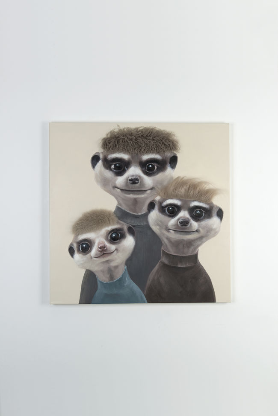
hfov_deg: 33.4
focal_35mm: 40
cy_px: 208
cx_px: 139
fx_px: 463
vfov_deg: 48.5
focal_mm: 40
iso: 200
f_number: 14
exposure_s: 1/80
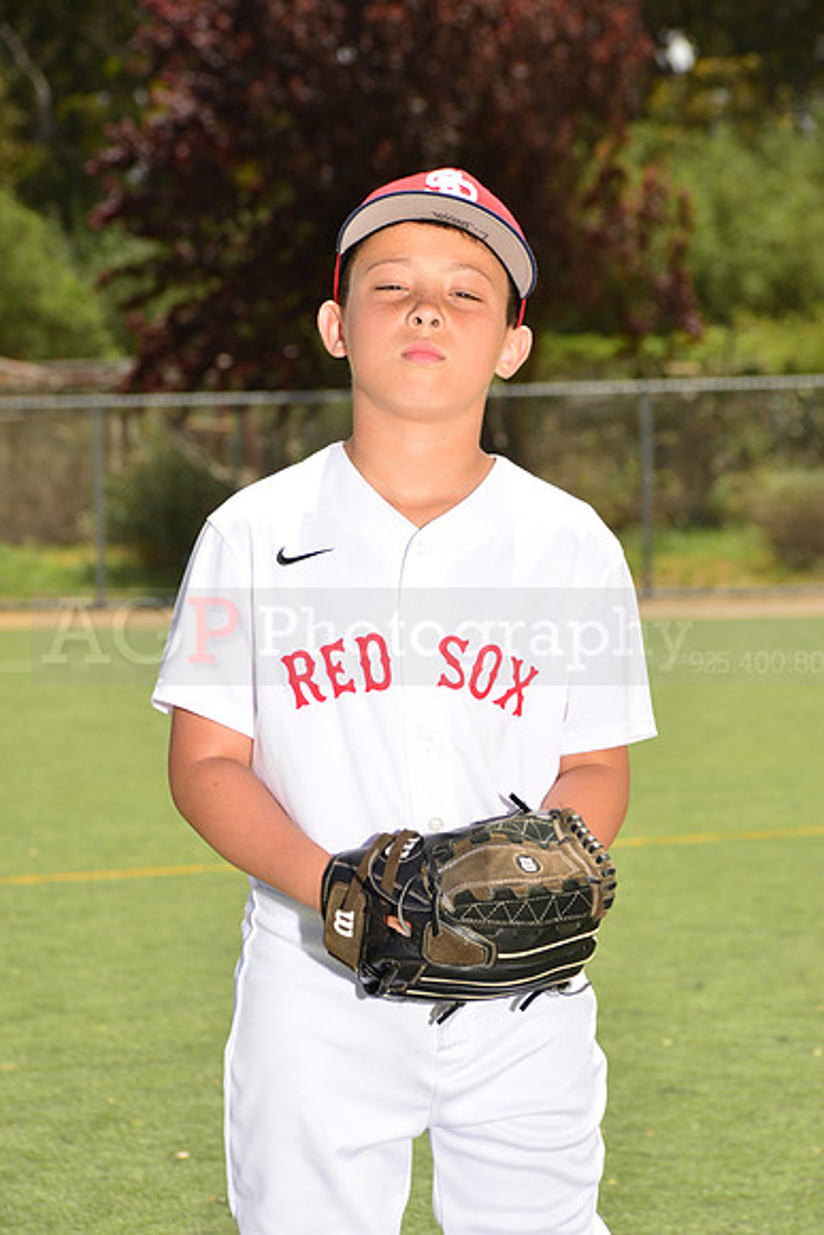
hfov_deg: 10.2
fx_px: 4632
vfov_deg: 15.2
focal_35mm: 135
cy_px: 618
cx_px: 412
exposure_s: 1/200
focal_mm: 135
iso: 125
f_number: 11
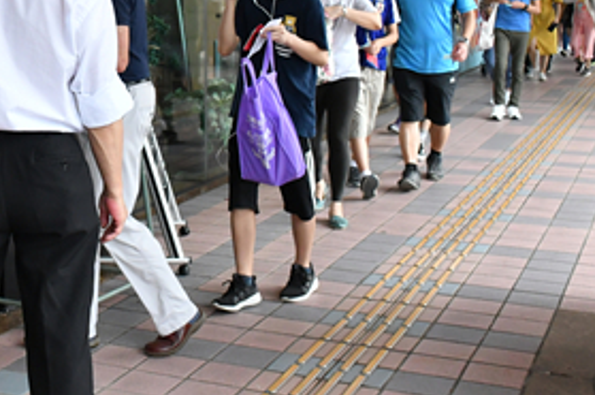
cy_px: 29
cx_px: 98
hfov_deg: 27.8
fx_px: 1171
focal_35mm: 71
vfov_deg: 18.7
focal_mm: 22
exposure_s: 1/320
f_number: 6.3
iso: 2000
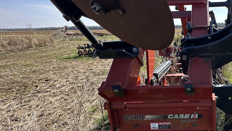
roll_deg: +0.8
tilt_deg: -12.9
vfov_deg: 42.9
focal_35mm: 27
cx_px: 203
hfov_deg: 60.7
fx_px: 166
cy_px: 69
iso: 40
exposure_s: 1/572
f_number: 2.2
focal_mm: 2.22
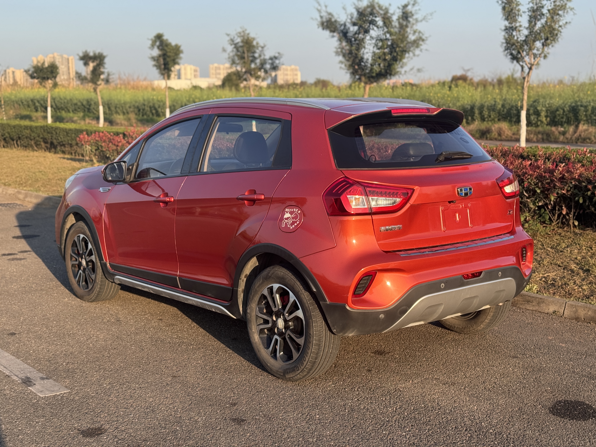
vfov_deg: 30.3
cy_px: 224
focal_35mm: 48
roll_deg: +0.9
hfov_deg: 39.7
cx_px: 298
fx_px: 826
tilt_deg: -8.6
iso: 64
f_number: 1.78
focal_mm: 6.76
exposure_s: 1/1366
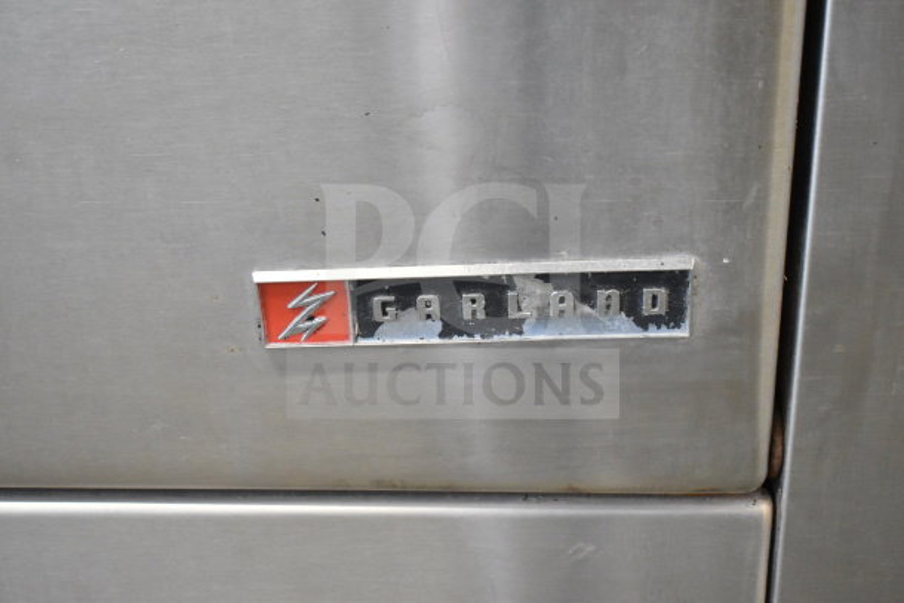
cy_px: 302
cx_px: 452
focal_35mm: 52
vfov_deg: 25.8
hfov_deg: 37.8
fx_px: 1319
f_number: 5.6
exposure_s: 1/125
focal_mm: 35
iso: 6400
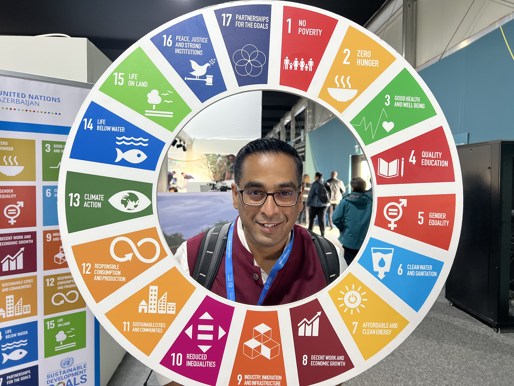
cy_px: 193
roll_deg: -0.4
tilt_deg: -1.9
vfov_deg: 53.1
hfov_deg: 67.3
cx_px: 257
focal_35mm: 26
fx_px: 386
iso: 125
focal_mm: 5.7
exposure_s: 1/118
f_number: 1.5
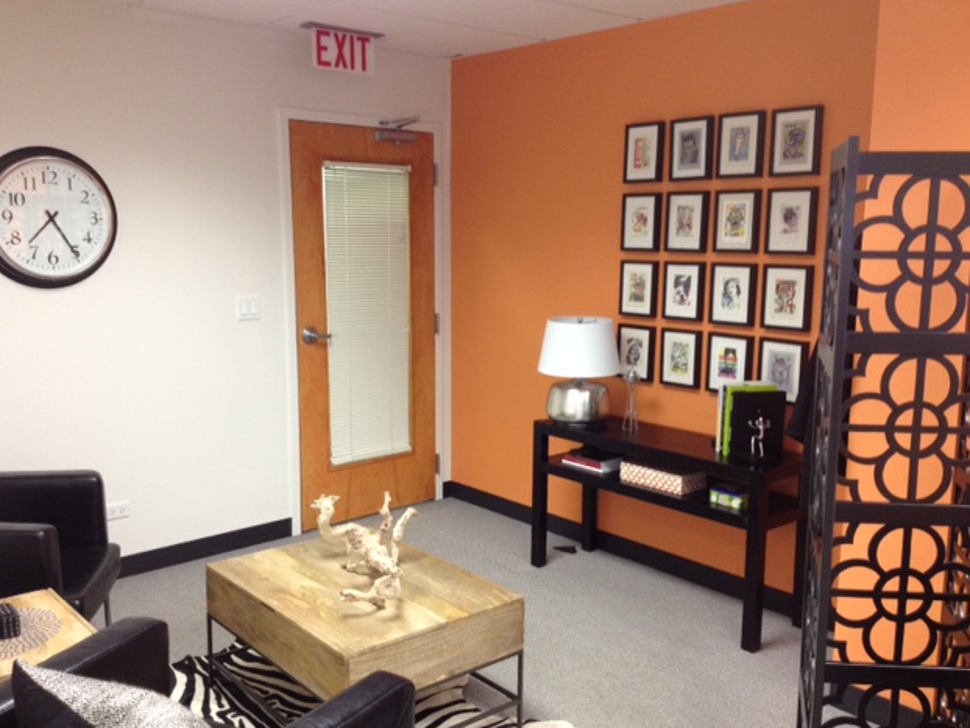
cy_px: 368
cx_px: 485
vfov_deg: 39.7
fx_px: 1009
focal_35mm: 36
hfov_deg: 51.3
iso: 125
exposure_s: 1/20
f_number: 2.4
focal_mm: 4.28
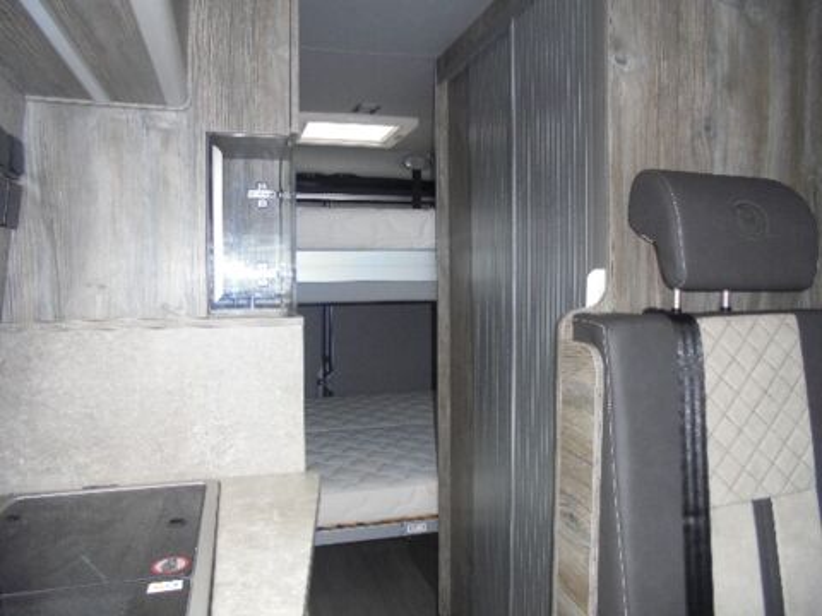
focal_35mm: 26
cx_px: 411
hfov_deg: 67.3
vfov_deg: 53.1
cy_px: 308
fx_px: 617
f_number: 3.5
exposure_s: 1/80
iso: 200
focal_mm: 4.6
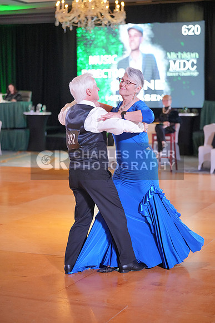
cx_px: 108
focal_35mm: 75
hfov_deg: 18.2
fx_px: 671
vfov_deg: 27.0
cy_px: 162
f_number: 2.8
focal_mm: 75
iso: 6400
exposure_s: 1/500
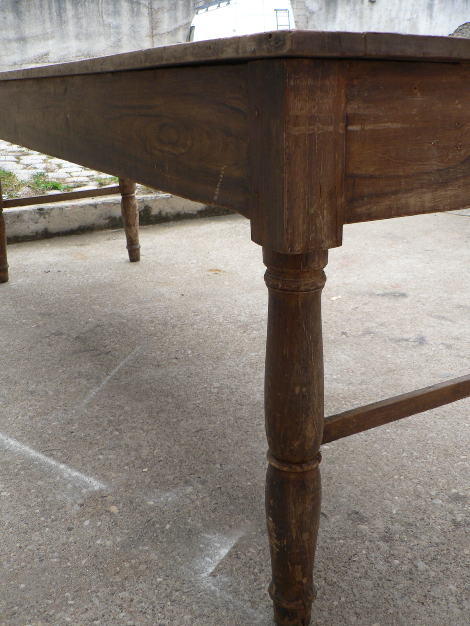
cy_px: 313
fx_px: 652
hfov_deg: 39.7
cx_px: 235
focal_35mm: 36
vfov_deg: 51.4
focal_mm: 6
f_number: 2.8
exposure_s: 1/80
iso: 80
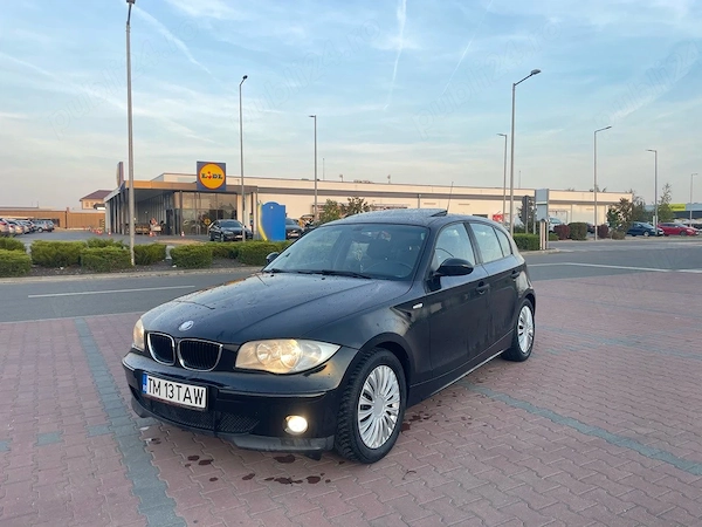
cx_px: 351
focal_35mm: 26
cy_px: 264
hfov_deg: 67.3
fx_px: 527
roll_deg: +0.0
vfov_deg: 53.1
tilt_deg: -3.2
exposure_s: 1/141
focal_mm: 4.2
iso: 32
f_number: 1.6
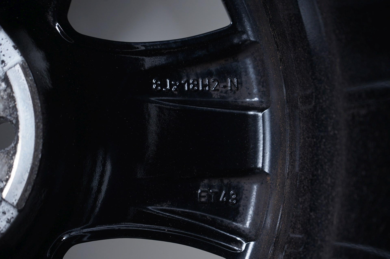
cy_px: 130
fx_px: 552
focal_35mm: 51
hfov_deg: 38.9
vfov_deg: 26.4
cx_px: 195
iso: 250
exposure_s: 1/100
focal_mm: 51
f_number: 7.1
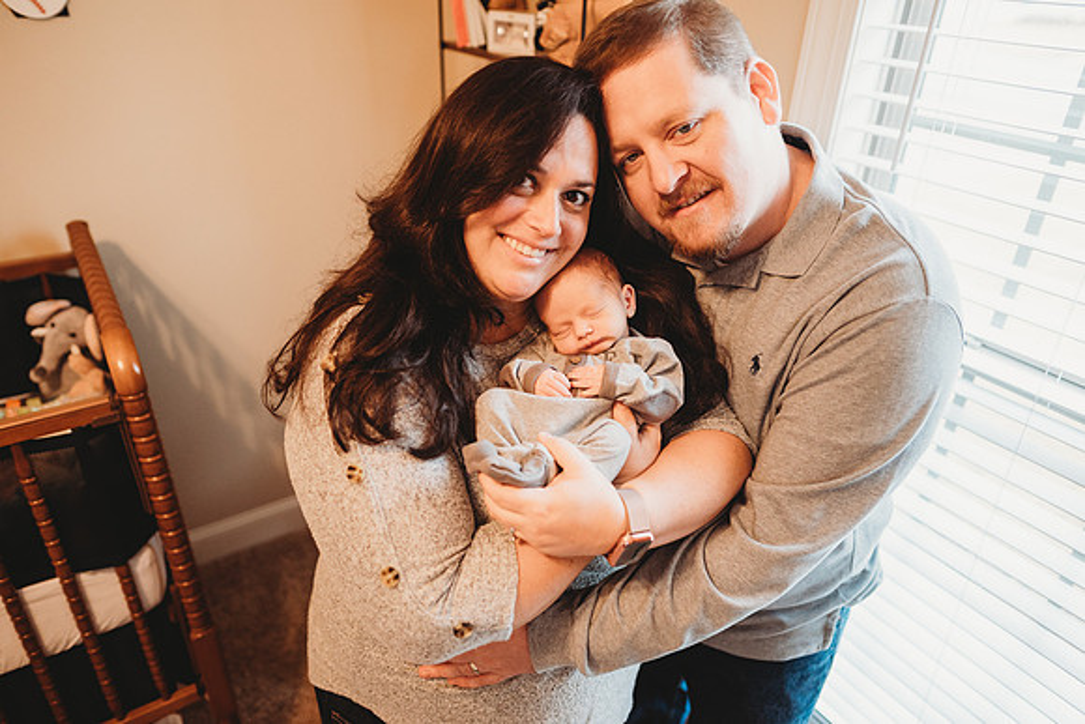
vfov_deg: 53.2
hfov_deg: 73.7
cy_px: 362
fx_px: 723
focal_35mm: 24
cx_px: 542
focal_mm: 24
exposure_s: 1/160
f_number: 2.2
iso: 500
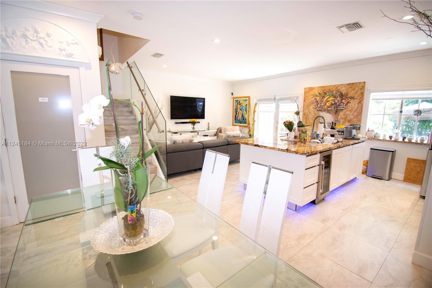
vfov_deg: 77.3
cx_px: 216
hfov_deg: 100.4
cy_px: 144
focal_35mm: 15
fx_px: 180
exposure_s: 1/60
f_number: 4.5
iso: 800
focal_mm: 10
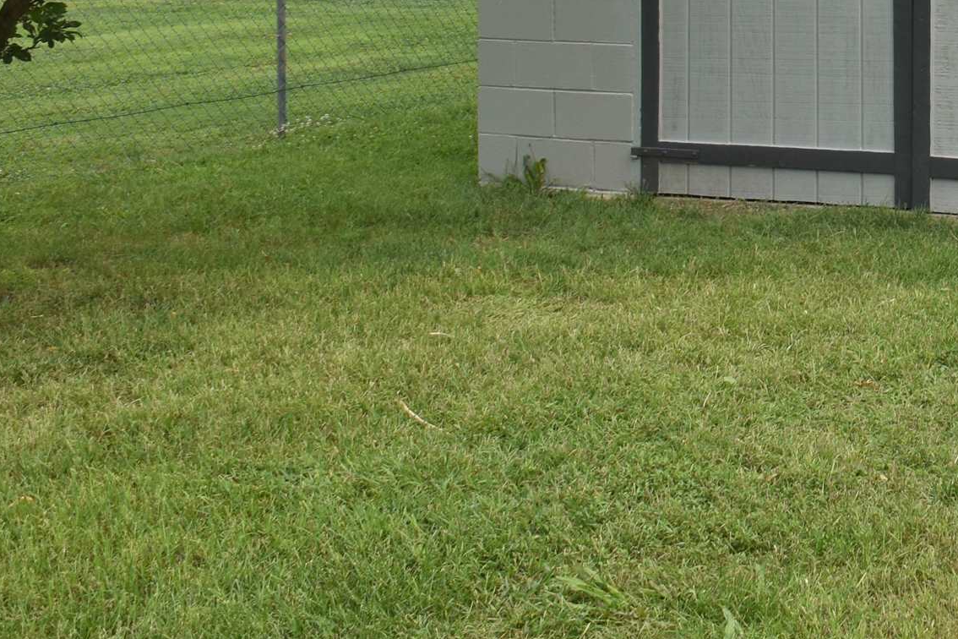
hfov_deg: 21.9
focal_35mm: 85
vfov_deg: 15.3
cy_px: -178
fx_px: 2271
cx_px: 1171
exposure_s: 1/250
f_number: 8
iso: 200
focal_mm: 21
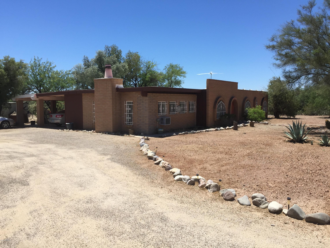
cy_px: 124
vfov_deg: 48.2
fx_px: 276
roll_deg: -1.1
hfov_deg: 61.7
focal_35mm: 29
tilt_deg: -5.8
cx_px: 165
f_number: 2.2
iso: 32
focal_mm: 4.15
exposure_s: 1/1883
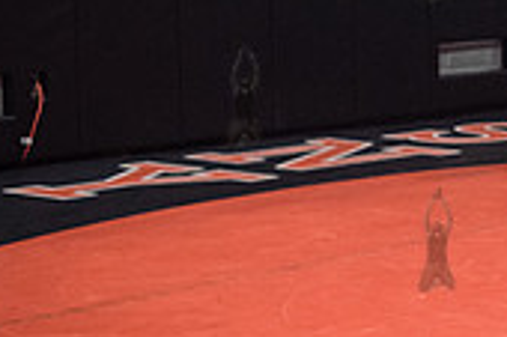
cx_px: 794
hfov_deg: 14.9
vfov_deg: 10.8
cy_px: 95
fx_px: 1773
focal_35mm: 126
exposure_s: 1/400
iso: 5000
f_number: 3.2
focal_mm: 35
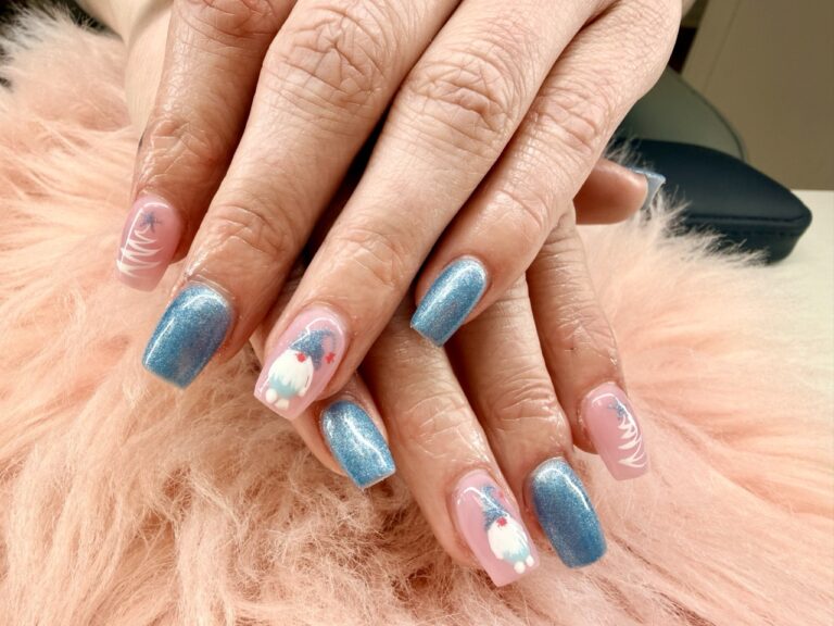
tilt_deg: -35.2
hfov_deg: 71.6
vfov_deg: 56.8
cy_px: 313
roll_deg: -5.1
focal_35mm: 24
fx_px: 578
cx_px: 417
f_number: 2.2
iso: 40
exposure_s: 1/120
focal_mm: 2.22
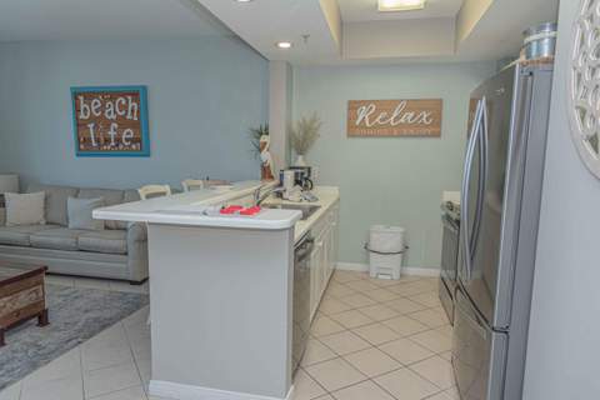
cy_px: 200
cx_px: 300
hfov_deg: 73.7
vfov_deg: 53.1
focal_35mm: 24
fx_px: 400
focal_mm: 24
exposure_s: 1/125
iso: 400
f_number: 6.3
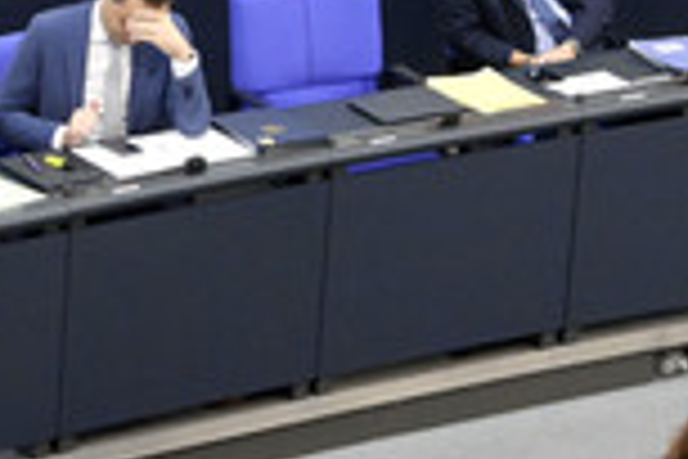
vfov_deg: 6.4
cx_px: 331
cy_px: -72
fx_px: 4051
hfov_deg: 9.7
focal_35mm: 212
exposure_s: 1/400
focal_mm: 72
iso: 8000
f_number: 5.6
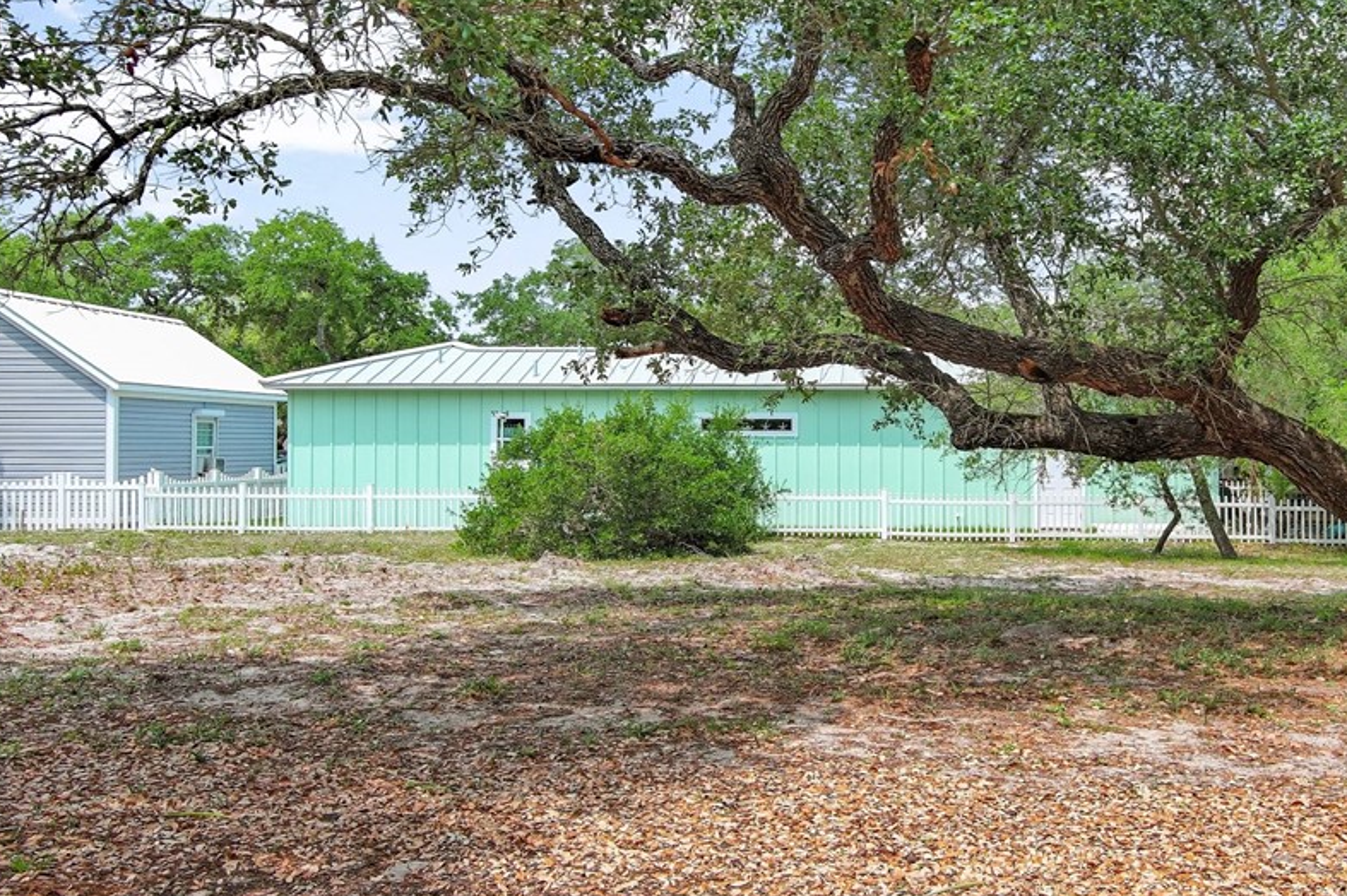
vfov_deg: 33.4
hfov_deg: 47.8
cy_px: 418
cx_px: 876
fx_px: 1496
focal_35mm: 40
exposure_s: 1/40
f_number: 2.8
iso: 100
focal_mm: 10.57
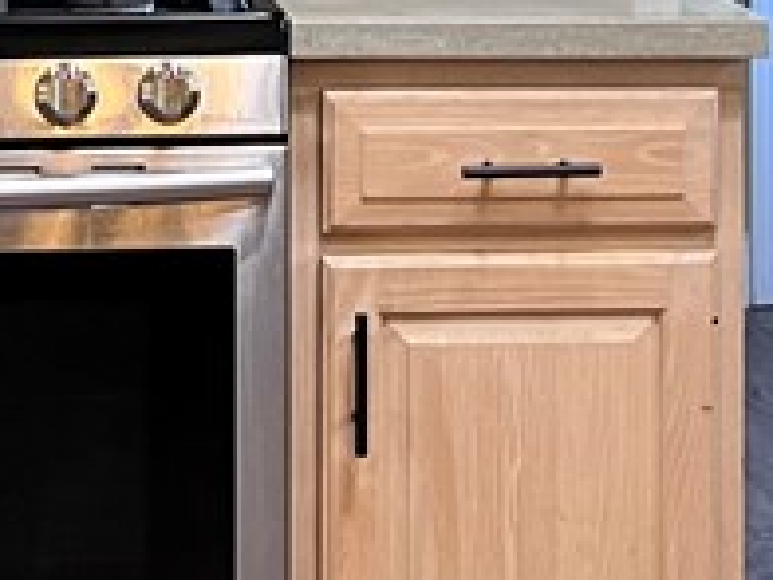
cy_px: -489
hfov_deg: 14.4
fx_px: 3037
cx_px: 181
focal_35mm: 136
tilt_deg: -1.1
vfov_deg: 10.2
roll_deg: +0.8
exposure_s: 1/60
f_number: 1.5
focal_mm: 5.7
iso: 125
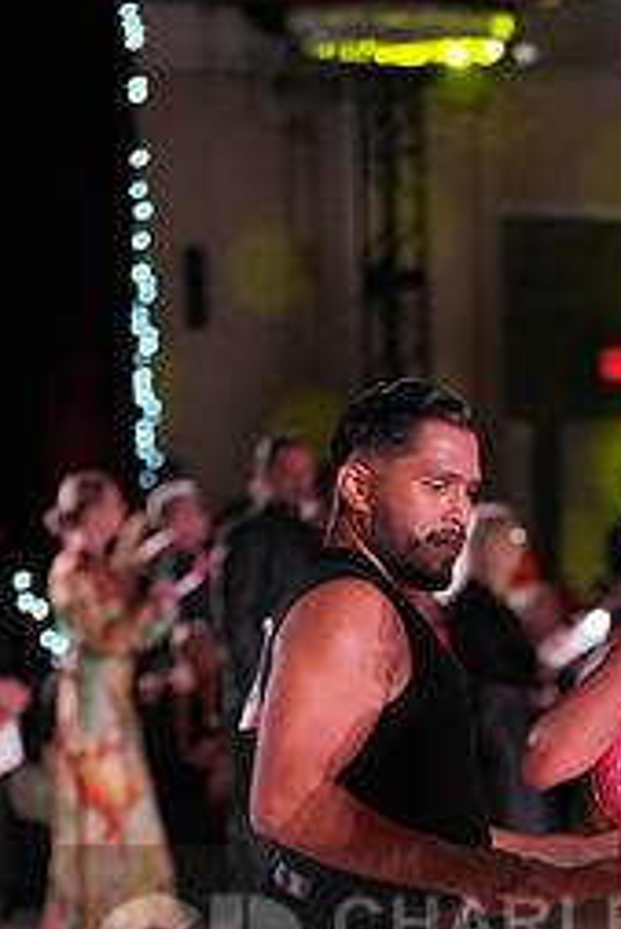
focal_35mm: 211
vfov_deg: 9.7
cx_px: 560
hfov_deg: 6.5
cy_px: 969
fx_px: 5452
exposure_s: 1/800
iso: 1600
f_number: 2.8
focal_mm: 92
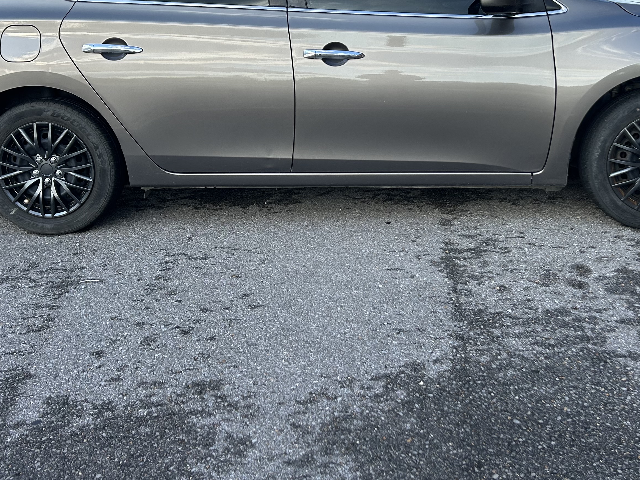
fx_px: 832
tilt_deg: -12.6
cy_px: 131
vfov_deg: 31.7
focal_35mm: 45
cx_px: 353
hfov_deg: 42.0
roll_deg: -0.2
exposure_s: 1/1009
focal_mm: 5.7
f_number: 1.5
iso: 50
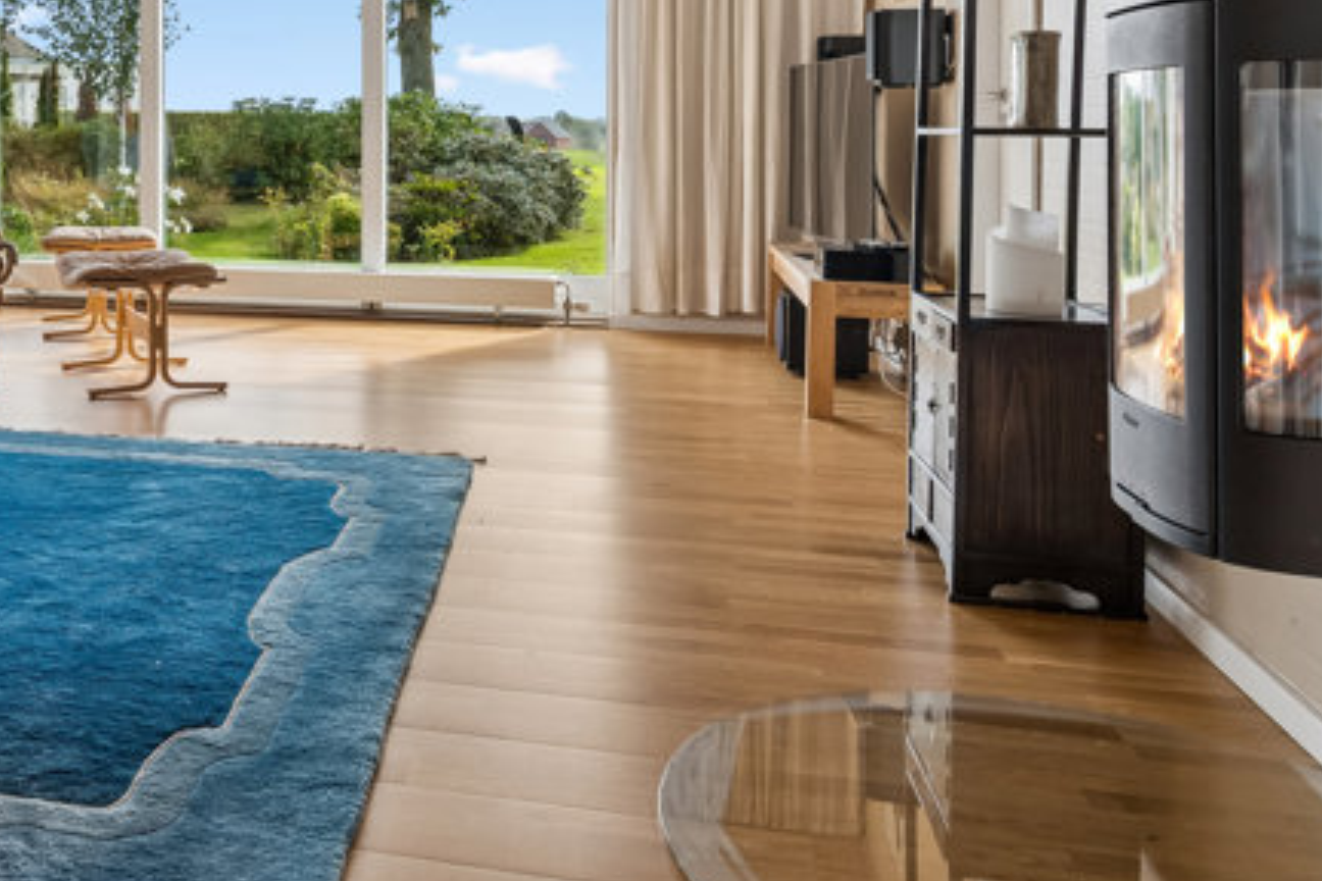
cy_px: 96
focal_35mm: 37
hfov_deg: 48.0
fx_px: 1359
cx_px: 205
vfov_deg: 34.1
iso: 400
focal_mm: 20
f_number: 6.3
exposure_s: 1/160
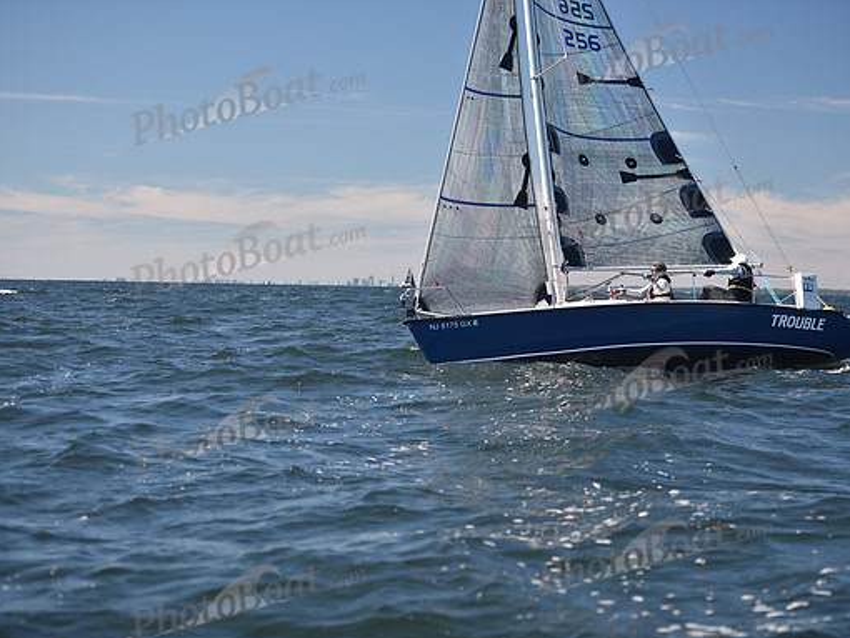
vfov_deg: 18.0
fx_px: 2014
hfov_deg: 23.8
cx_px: 453
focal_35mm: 82
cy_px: 319
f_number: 3.2
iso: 200
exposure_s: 1/1000
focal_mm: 75
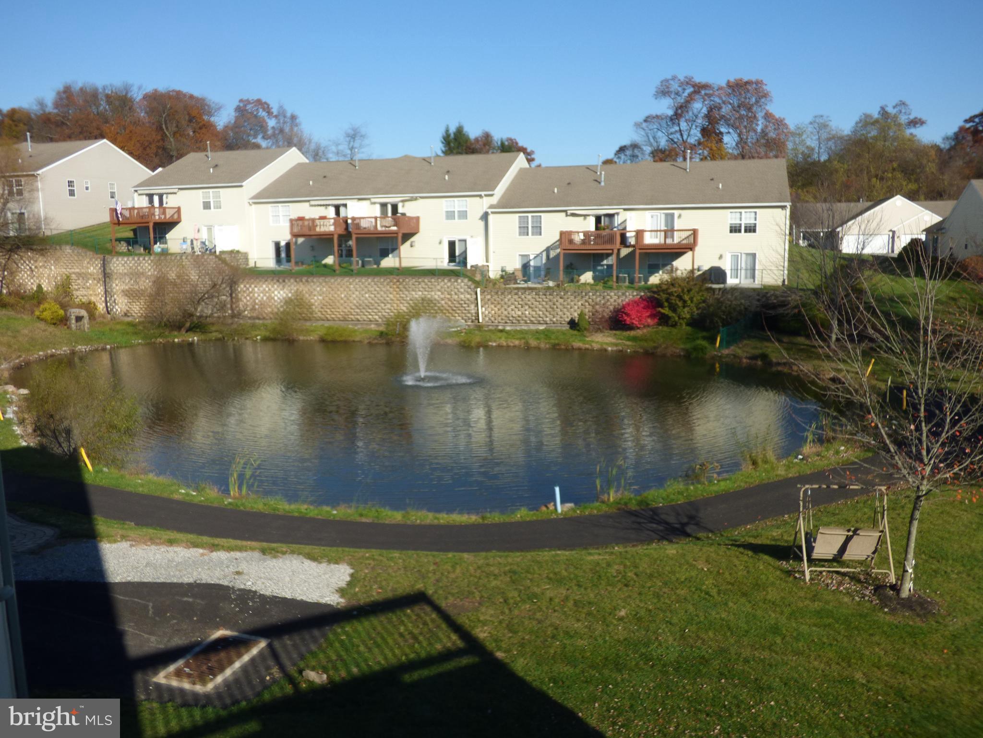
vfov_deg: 49.7
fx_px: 795
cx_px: 492
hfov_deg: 63.4
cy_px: 369
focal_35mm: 28
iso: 100
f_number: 3.2
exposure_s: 1/1300
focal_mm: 5.04
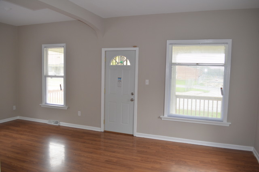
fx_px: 194
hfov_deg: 67.5
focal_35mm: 27
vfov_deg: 47.7
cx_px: 130
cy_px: 86
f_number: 4.5
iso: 500
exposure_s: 1/60
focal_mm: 18
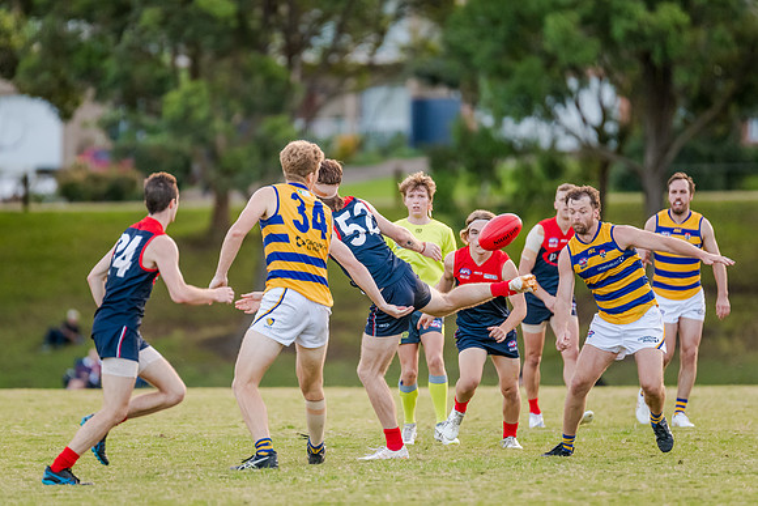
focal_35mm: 360
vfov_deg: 3.8
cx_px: 368
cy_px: 209
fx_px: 7588
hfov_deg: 5.7
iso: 2200
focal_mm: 300
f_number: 2.8
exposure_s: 1/1600
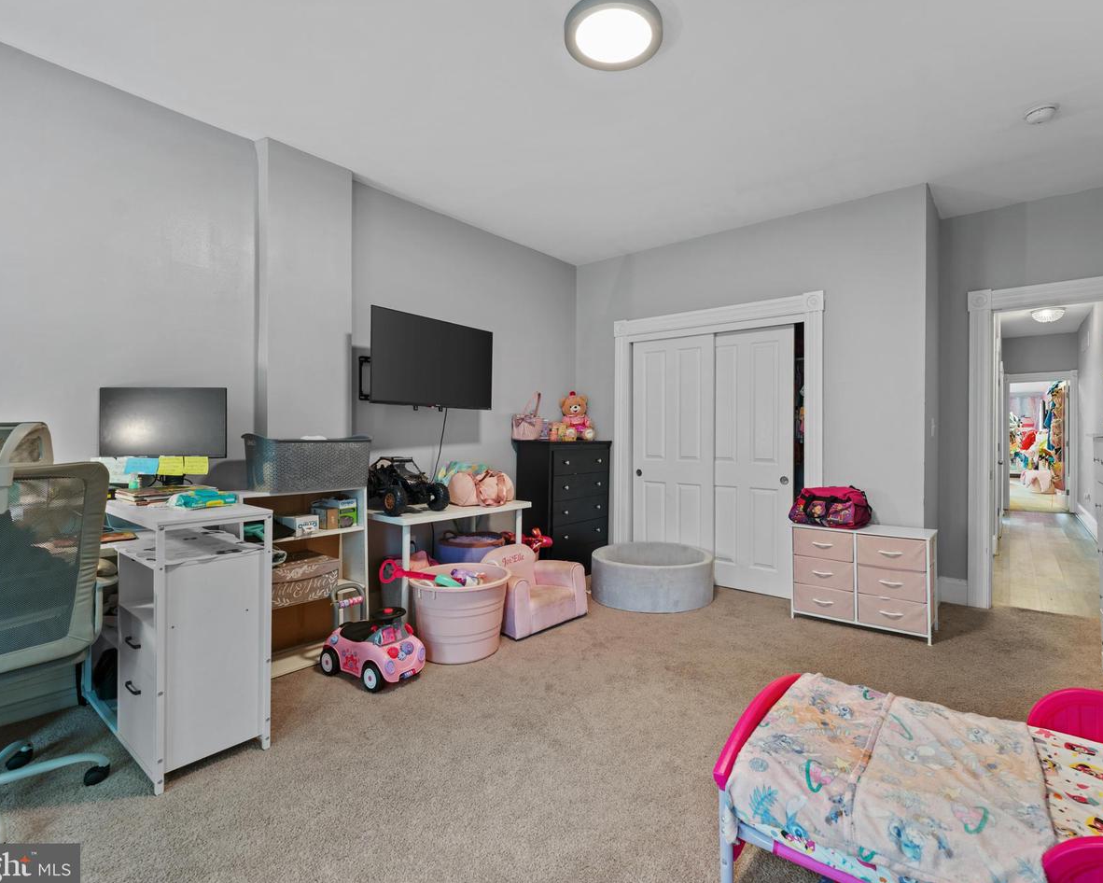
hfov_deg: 92.8
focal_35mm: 16
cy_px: 443
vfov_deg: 80.4
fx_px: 522
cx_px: 607
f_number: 6.3
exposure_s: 1/10
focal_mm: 14
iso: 100
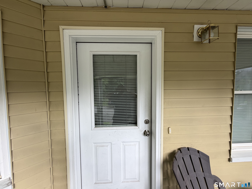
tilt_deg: -2.1
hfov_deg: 102.1
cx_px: 126
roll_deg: +0.6
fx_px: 102
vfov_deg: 85.7
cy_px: 94
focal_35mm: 14
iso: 64
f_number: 2.2
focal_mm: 2.22
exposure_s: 1/121
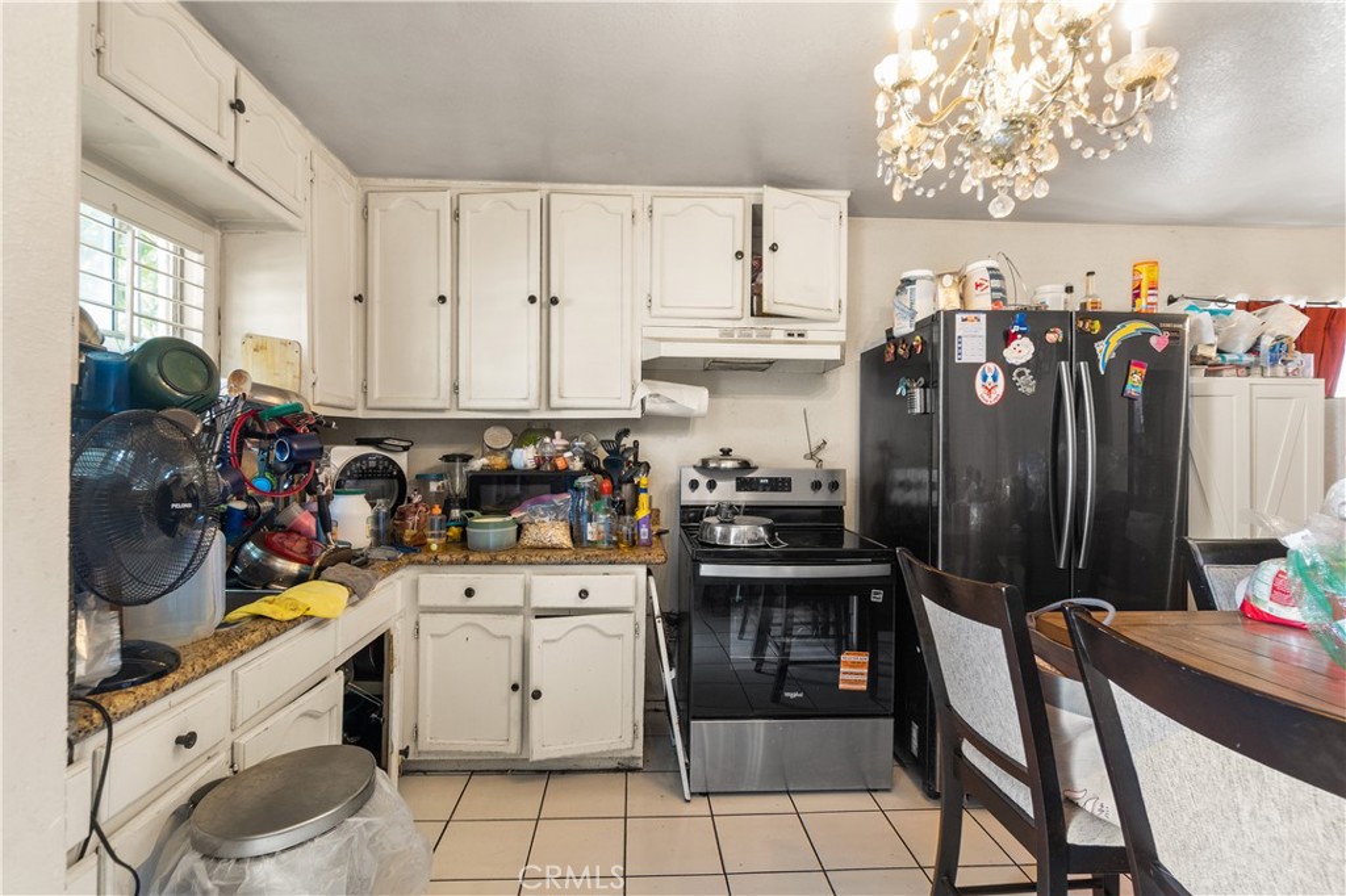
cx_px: 673
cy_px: 448
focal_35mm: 15
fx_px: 561
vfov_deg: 77.3
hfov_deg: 100.4
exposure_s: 1/3
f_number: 7.1
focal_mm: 10
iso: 320
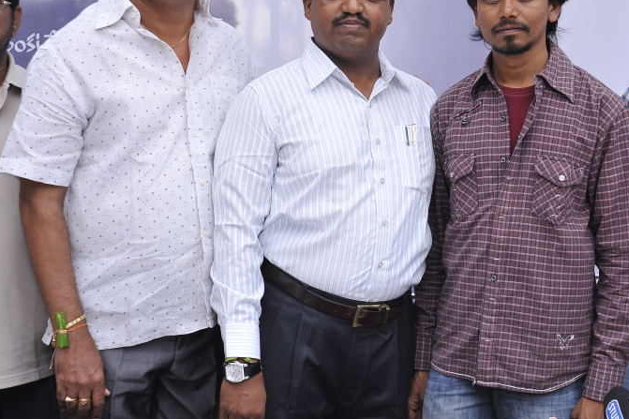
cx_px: 386
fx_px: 1065
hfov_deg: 32.8
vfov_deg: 22.2
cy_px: 166
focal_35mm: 61
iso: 250
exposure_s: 1/160
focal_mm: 40
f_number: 5.6
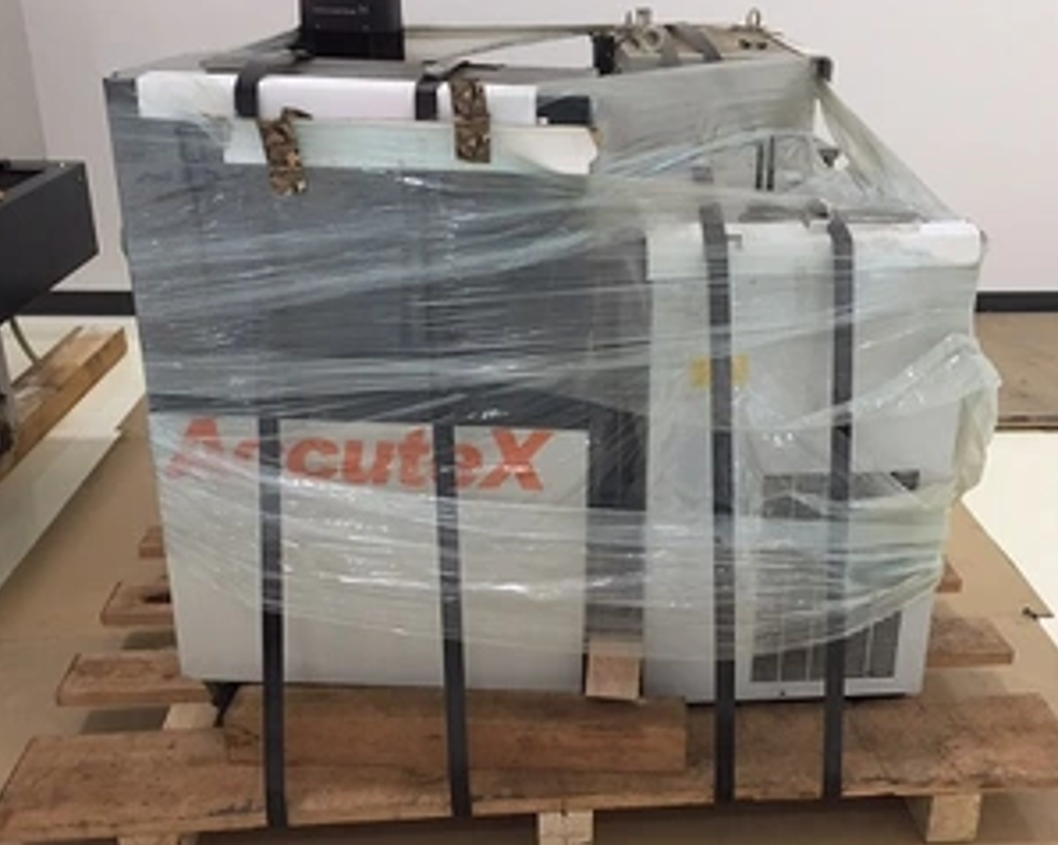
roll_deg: -1.4
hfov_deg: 47.8
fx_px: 1189
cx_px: 614
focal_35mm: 38
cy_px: 462
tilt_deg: -22.6
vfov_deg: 39.1
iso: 32
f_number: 2.2
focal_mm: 4.15
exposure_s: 1/30
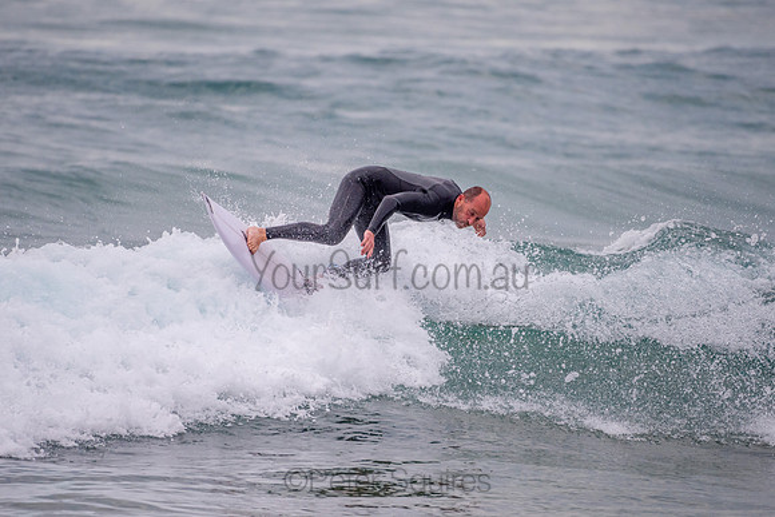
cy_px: 262
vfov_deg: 2.2
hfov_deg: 3.4
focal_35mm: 613
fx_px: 13202
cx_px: 388
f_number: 5.6
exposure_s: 1/800
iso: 560
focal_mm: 500
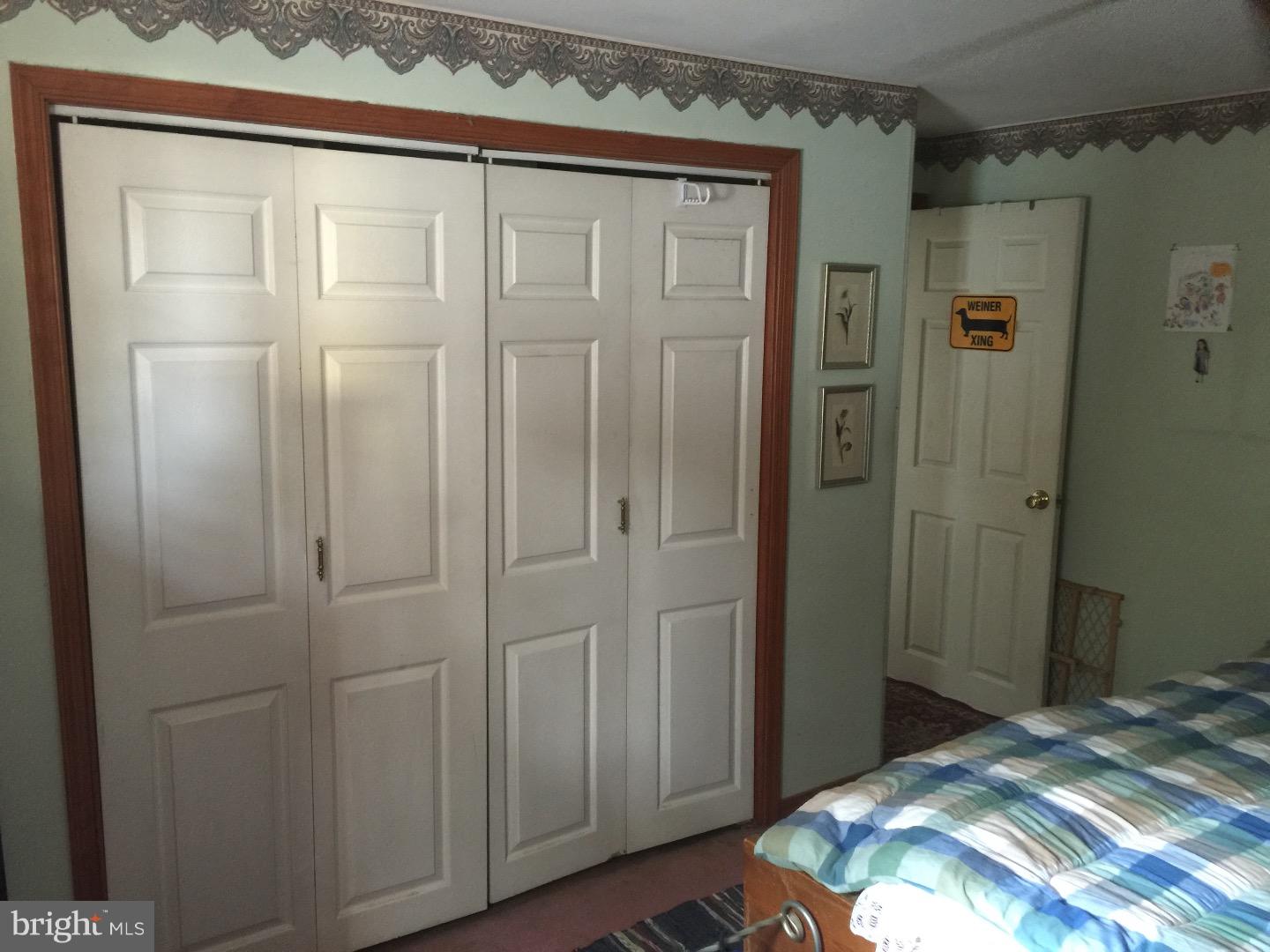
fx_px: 1064
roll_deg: -1.3
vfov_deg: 48.2
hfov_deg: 61.7
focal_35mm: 29
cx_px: 635
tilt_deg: -8.6
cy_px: 476
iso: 64
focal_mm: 4.15
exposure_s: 1/4
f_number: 2.2
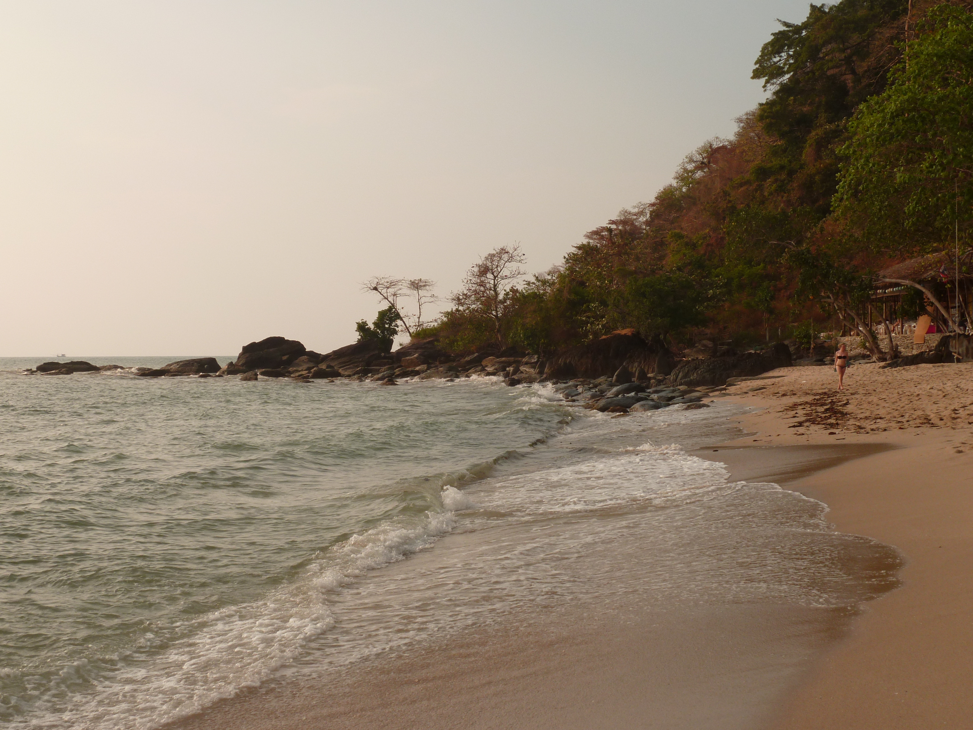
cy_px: 365
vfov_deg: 30.3
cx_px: 486
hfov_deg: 39.7
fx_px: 1349
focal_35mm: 48
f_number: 5.6
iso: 100
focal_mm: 7.9
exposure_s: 1/500
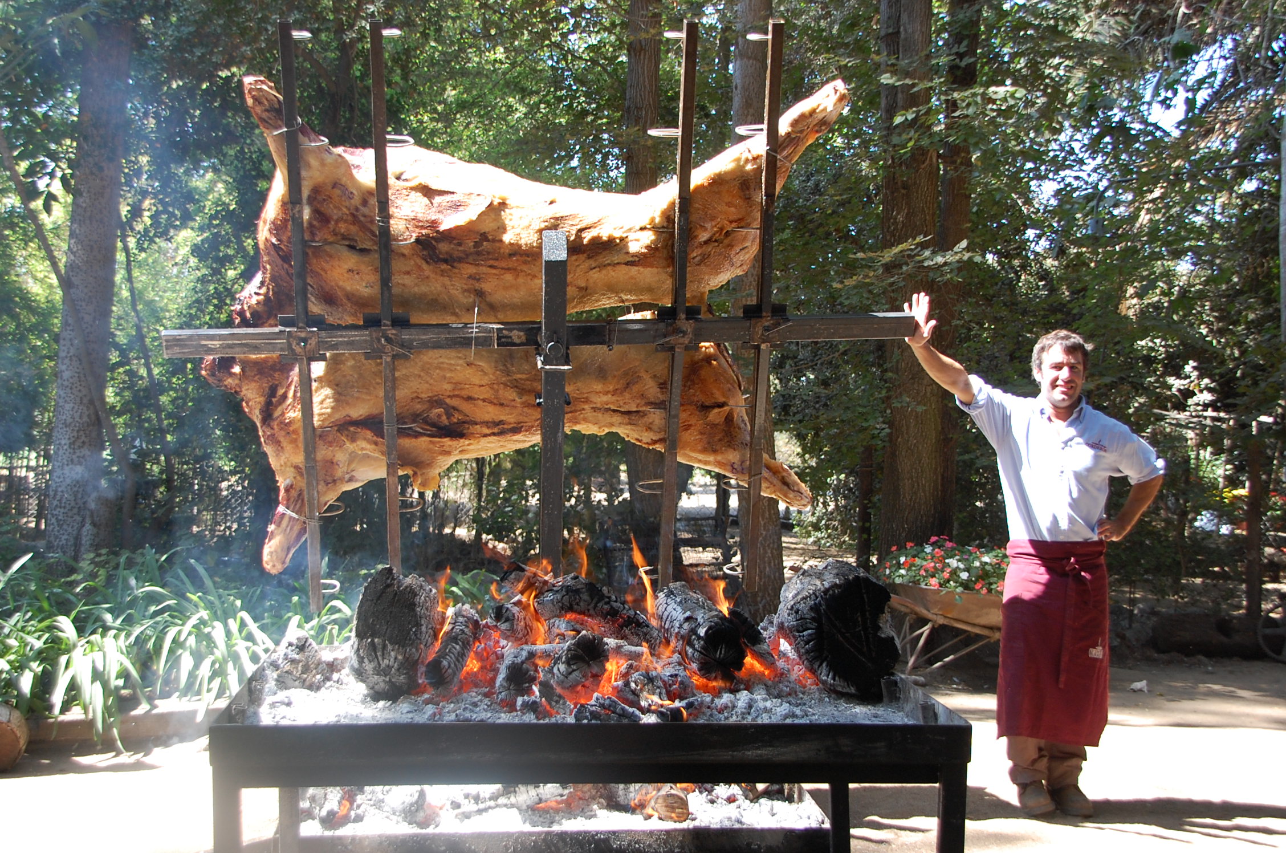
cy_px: 426
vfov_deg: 28.0
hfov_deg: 41.2
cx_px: 643
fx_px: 1712
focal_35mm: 48
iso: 400
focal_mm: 32
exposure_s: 1/125
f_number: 5.6
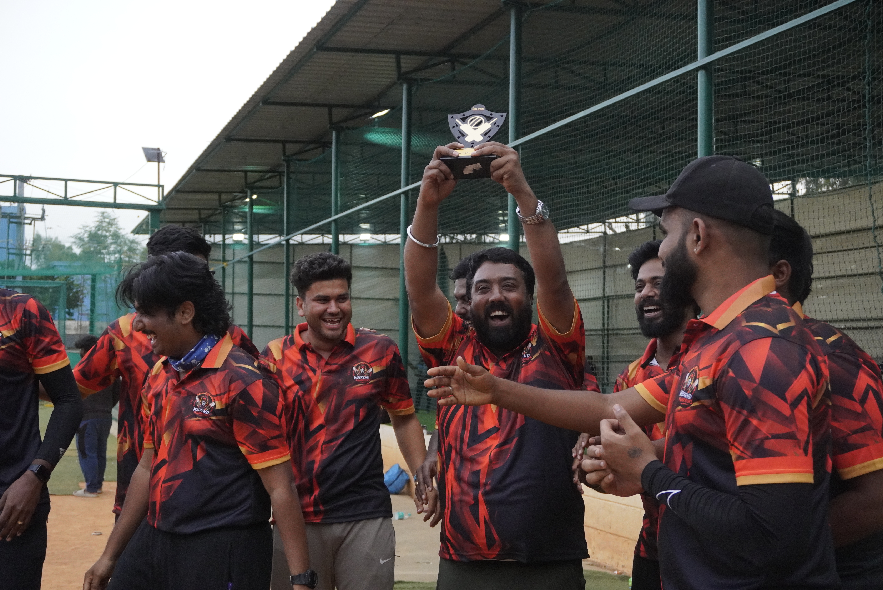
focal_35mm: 48
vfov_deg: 28.1
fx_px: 1178
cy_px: 295
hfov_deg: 41.1
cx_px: 442
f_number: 5.6
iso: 3200
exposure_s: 1/1000
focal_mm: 32
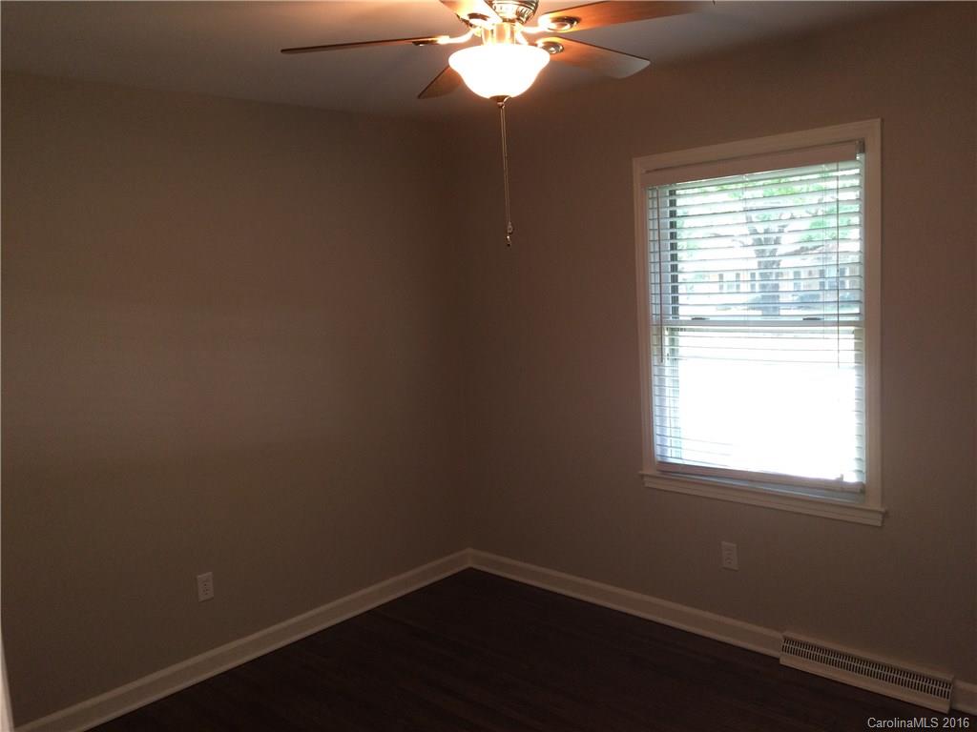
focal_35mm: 29
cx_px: 488
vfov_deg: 48.2
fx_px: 818
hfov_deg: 61.7
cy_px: 366
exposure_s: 1/30
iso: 100
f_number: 2.2
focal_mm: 4.15
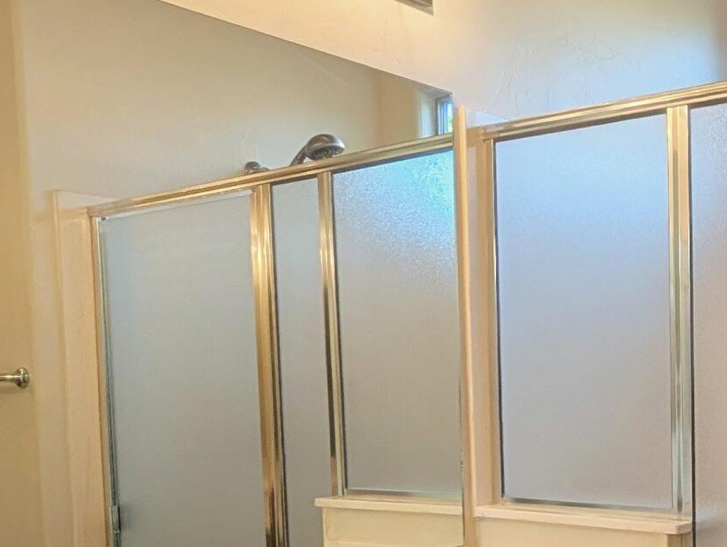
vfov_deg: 32.8
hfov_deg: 38.2
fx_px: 904
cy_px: 427
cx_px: 750
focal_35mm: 43
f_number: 1.7
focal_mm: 2.02
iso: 43
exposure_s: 1/164
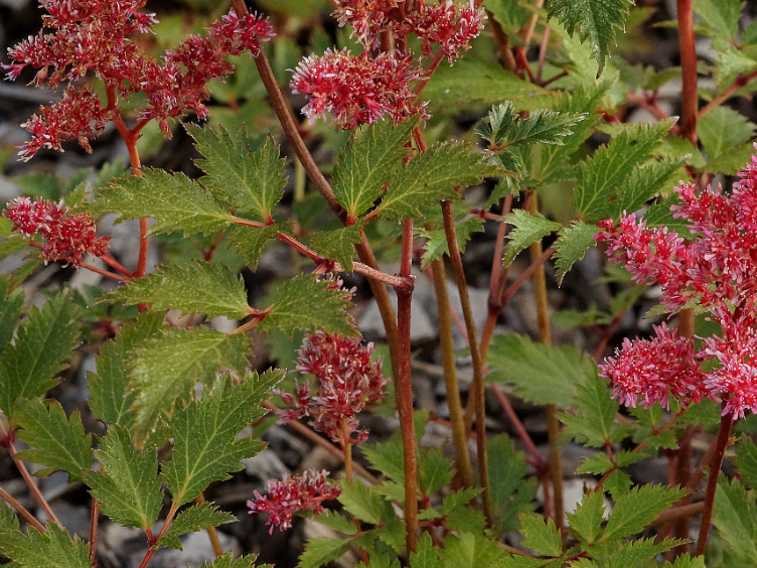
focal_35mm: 230
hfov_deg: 8.6
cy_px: 208
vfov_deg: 6.5
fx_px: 5030
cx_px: 500
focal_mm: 100
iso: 1600
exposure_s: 1/160
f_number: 13
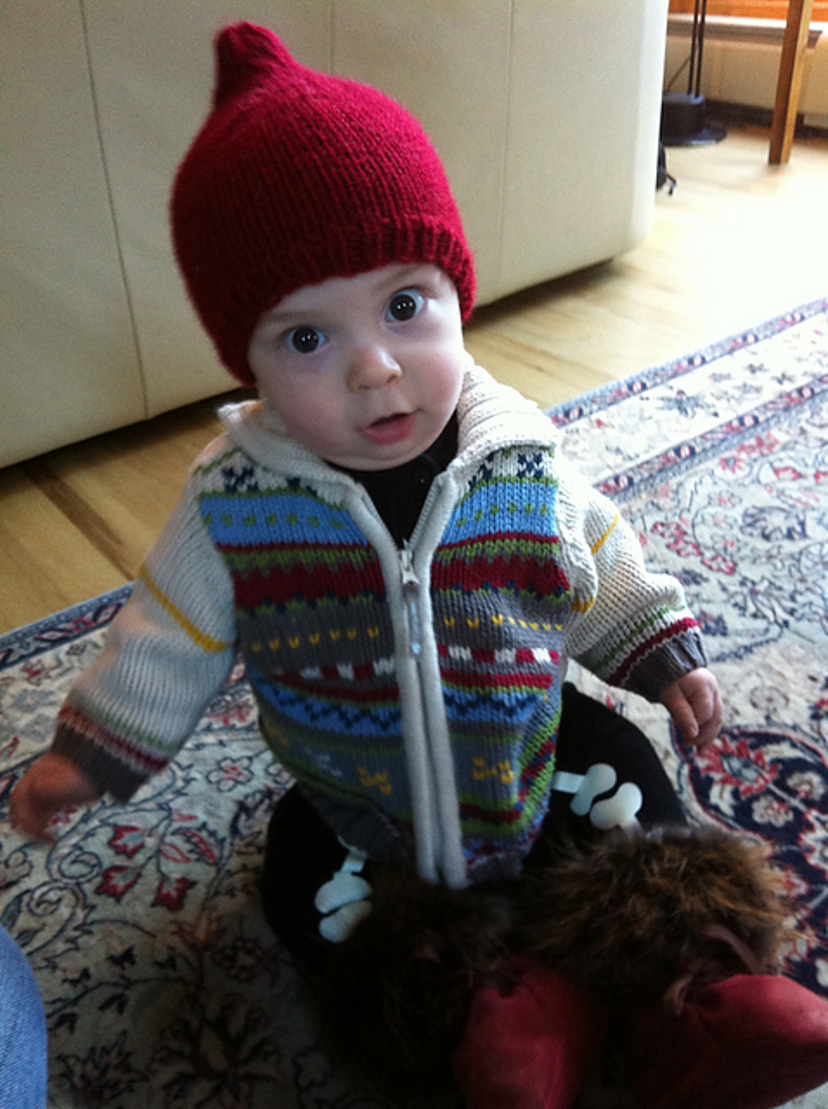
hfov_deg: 40.6
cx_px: 414
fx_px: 1119
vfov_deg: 52.7
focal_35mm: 35
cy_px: 554
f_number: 2.8
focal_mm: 3.85
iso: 250
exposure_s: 1/15
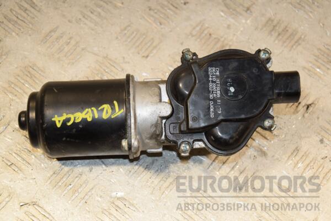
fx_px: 800
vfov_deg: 15.7
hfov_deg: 23.4
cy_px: 110
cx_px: 166
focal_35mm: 87
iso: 800
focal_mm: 58
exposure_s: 1/200
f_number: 6.3
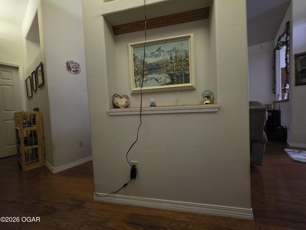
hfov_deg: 106.2
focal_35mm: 13
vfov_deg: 89.9
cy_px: 115
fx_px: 115
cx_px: 153
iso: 1000
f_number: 1.9
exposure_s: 1/40
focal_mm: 2.2
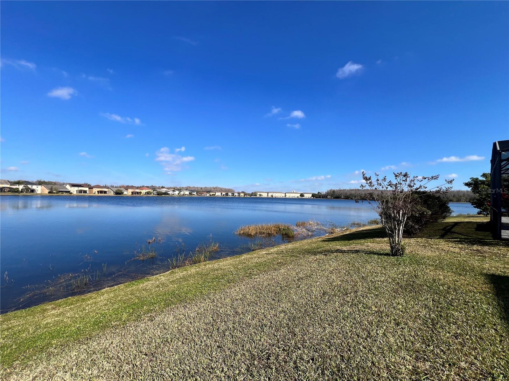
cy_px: 190
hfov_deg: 106.2
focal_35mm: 13
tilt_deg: +1.4
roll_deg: -1.3
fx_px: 191
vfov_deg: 89.9
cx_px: 254
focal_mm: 1.57
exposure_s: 1/2053
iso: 32
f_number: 1.8
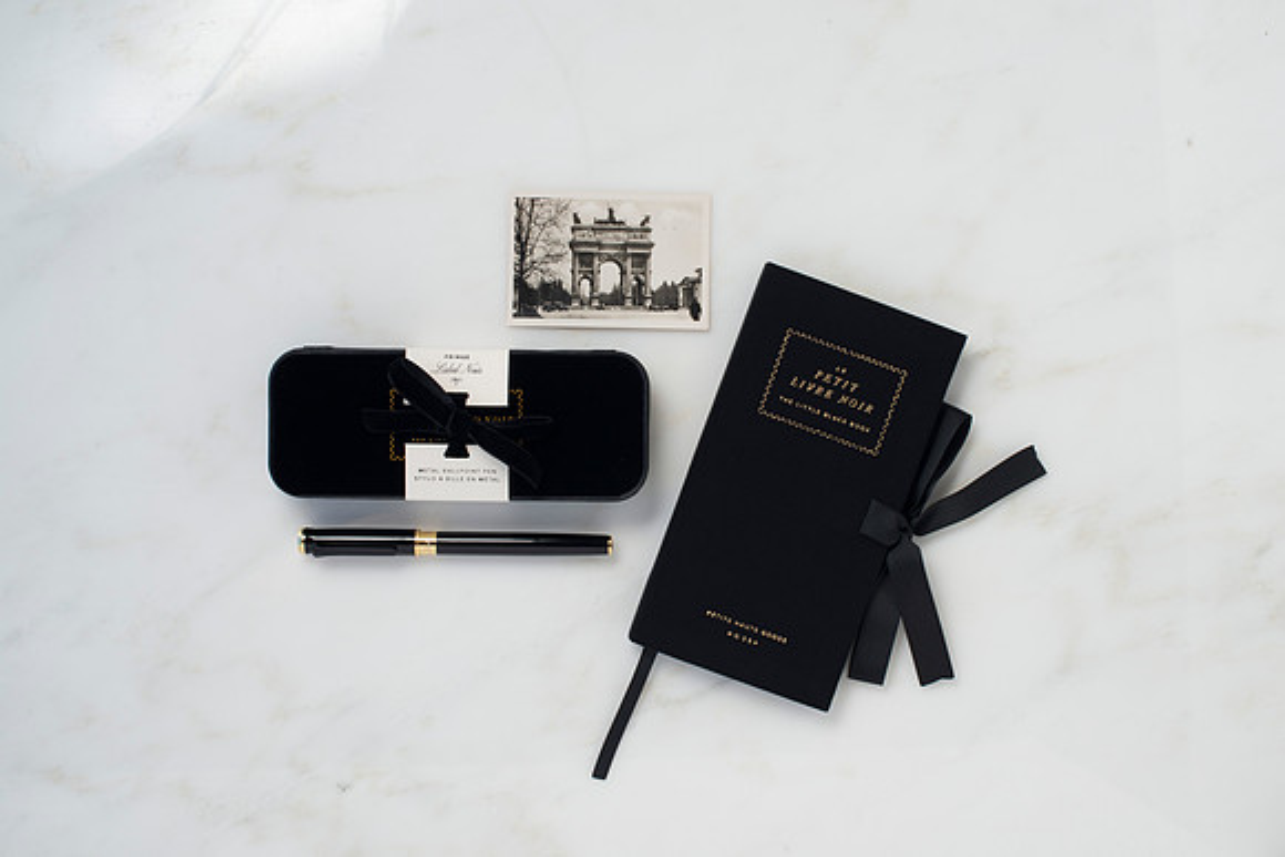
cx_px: 642
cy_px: 428
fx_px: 1803
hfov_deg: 39.2
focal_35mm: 51
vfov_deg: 26.7
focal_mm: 50
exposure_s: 1/80
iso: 250
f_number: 11
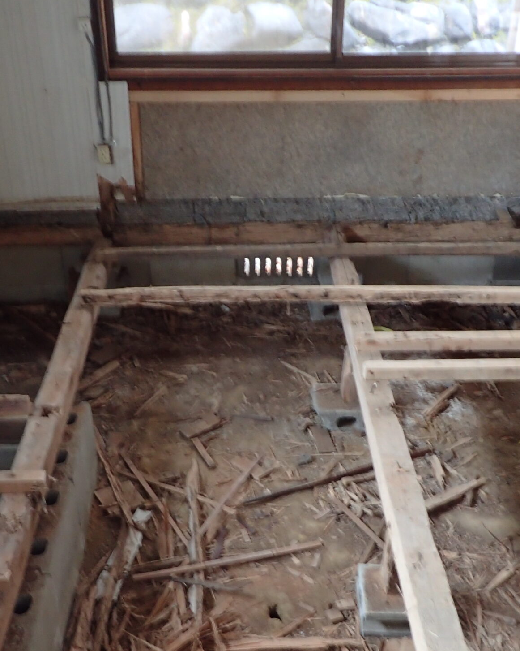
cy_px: 417
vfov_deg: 42.5
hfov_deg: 34.9
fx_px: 827
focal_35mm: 43
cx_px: 244
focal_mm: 4.5
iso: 250
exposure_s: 1/30
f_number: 2
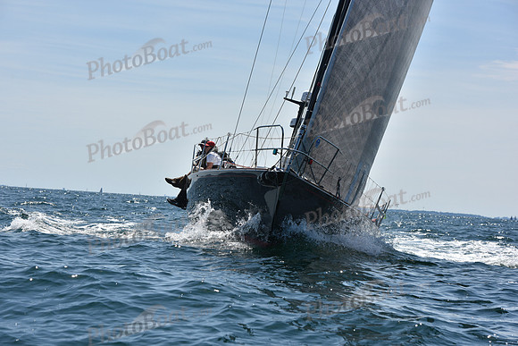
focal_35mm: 100
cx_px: 259
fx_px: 1439
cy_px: 173
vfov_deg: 13.7
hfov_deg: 20.4
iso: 250
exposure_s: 1/1600
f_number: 8
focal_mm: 100
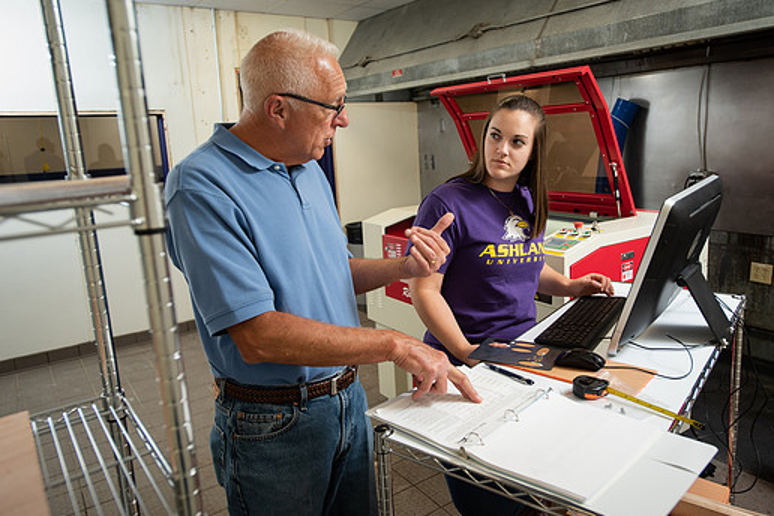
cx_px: 423
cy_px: 241
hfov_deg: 67.2
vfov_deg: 47.9
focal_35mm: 27
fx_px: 580
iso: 400
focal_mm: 24
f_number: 4
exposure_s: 1/200
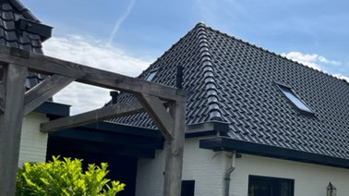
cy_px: 158
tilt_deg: +5.6
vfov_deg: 24.5
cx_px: 259
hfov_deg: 41.7
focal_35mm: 48
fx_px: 444
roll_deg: -1.7
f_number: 1.6
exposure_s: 1/7353
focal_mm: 5.1
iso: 50
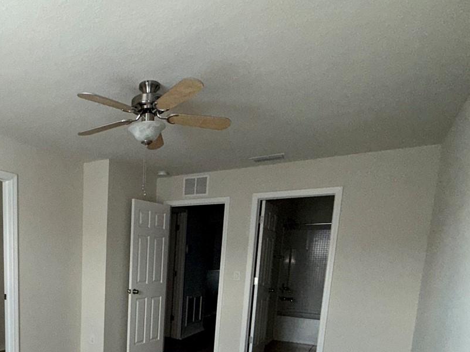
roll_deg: -1.6
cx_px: 98
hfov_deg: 58.8
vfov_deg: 45.3
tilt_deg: -8.7
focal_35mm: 28
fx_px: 380
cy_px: 314
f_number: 2.2
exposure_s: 1/60
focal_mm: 2.22
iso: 200
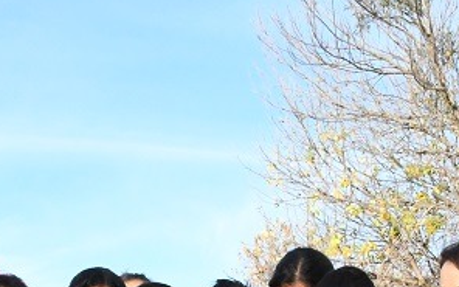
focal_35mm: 86
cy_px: 495
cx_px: 119
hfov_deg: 23.9
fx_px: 1076
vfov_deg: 13.8
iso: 2000
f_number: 22
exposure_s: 1/250
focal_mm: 17
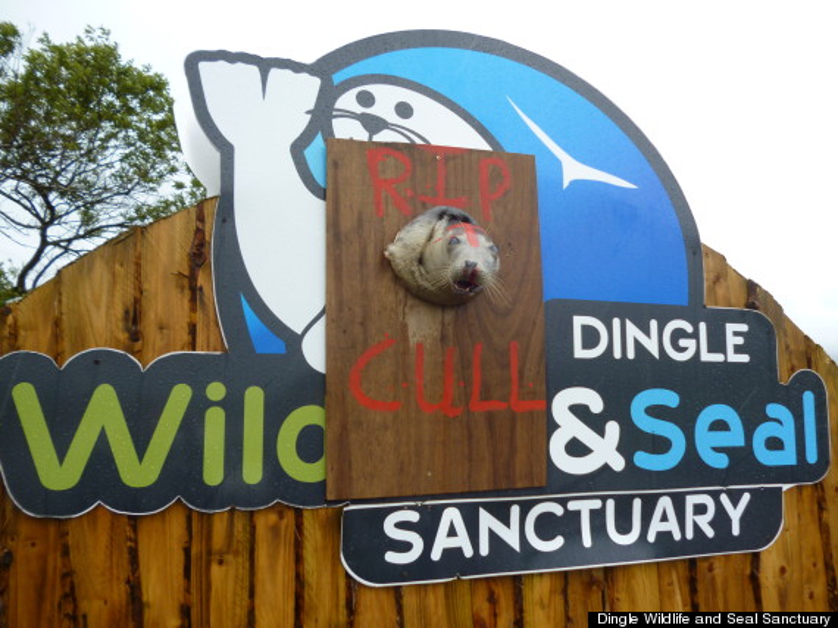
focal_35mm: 28
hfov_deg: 63.5
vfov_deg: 49.7
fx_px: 678
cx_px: 419
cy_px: 314
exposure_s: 1/125
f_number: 3.1
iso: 100
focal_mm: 5
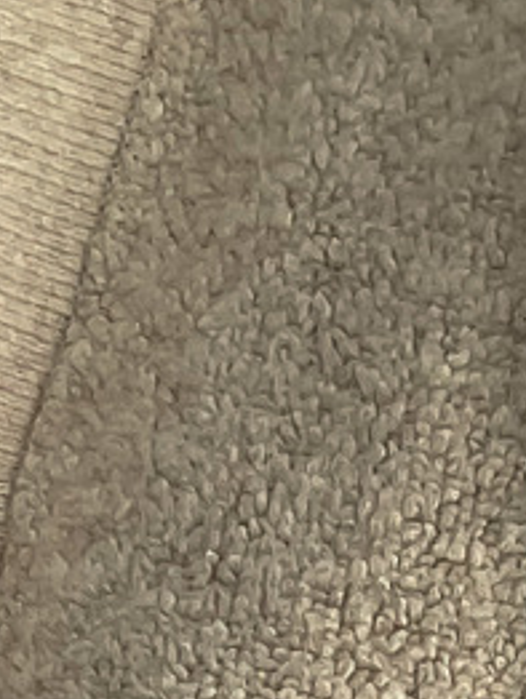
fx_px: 3580
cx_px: 481
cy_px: 1881
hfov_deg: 8.4
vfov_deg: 9.5
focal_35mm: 177
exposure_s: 1/180
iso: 16
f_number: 1.8
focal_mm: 3
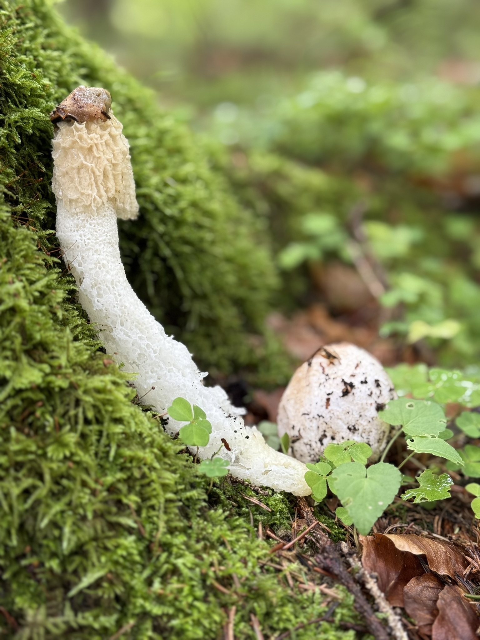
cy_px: 320
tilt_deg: -8.4
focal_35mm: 48
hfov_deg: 30.3
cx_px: 240
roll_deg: -0.3
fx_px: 887
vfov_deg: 39.7
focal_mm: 6.76
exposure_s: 1/70
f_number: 1.78
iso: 100
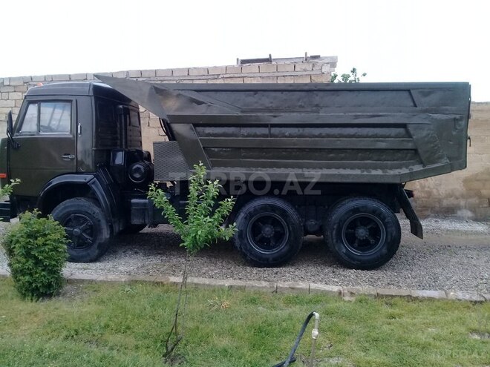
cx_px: 245
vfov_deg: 45.4
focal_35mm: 31
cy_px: 184
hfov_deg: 58.4
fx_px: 439
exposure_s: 1/33
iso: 64
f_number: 2.2
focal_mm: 3.3
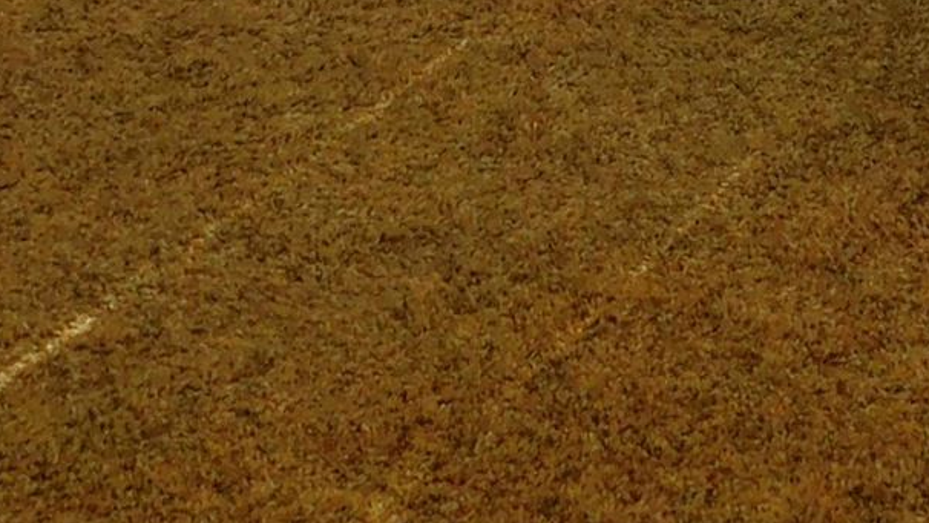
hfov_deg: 15.6
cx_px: 530
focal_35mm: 138
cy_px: -667
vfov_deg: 8.2
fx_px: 3400
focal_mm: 4.5
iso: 125
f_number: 3.1
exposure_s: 1/125
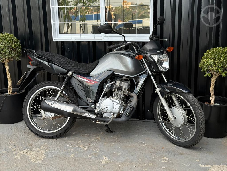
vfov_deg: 30.3
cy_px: 86
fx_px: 315
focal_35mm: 48
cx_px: 114
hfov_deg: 39.7
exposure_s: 1/242
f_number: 1.78
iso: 100
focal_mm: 6.76
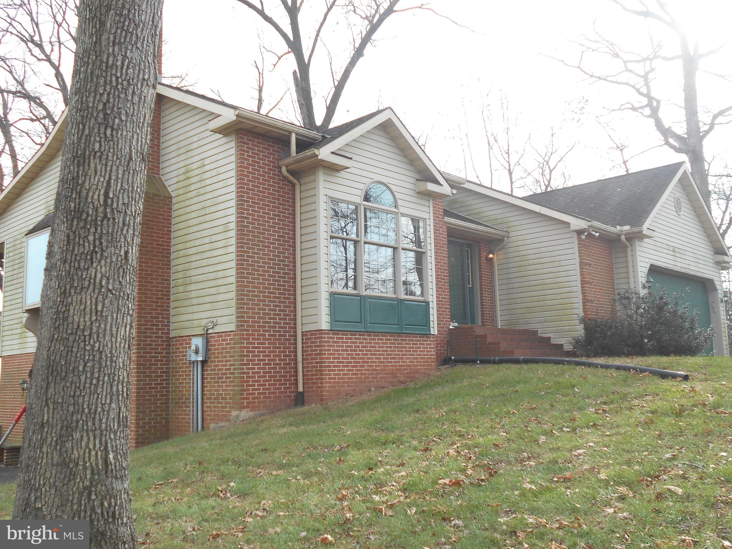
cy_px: 274
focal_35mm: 32
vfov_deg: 44.2
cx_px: 366
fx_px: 677
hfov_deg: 56.8
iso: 80
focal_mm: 5.8
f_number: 3.6
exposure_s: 1/200
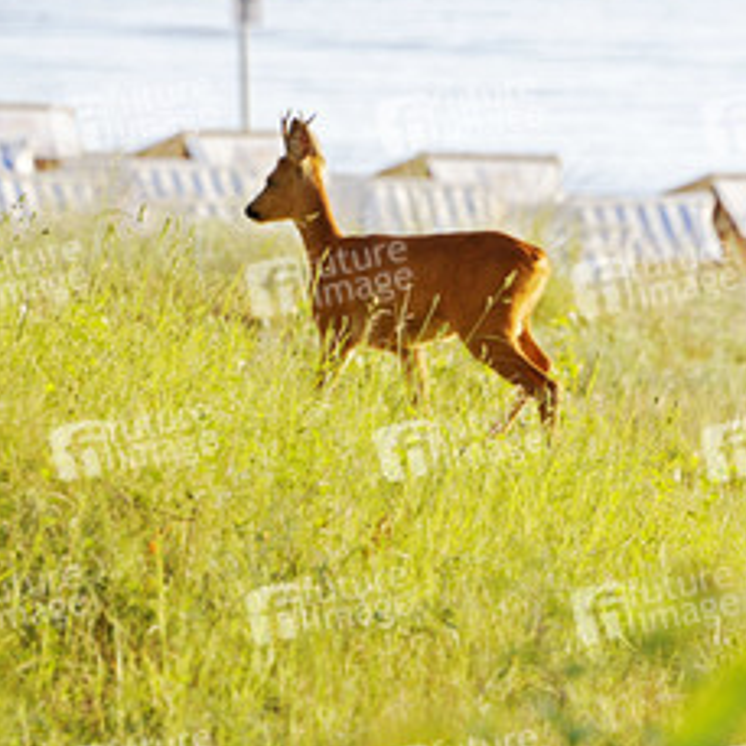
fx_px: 12215
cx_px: 697
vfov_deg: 3.5
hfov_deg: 3.5
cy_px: 362
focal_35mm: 501
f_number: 8
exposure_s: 1/250
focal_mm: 300
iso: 500
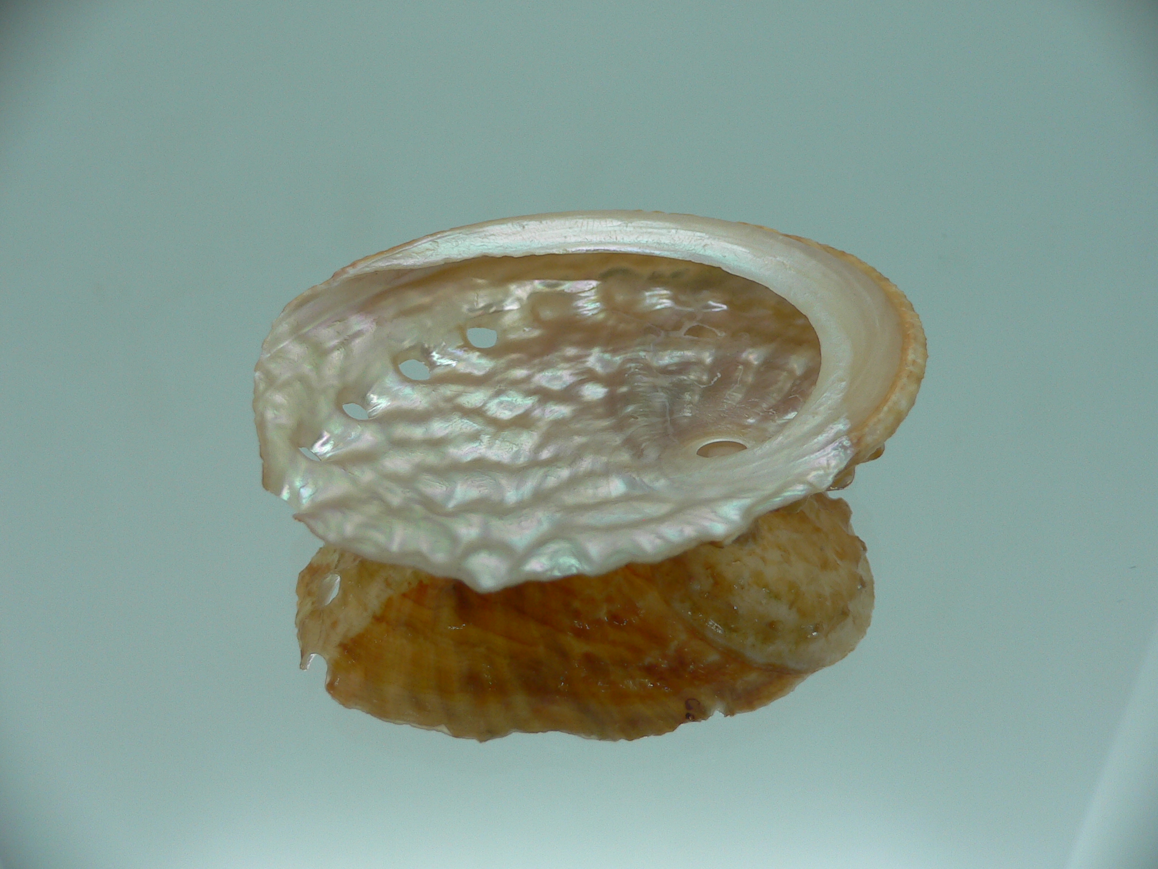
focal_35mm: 35
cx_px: 579
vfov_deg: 40.7
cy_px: 434
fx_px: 1171
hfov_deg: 52.6
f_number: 2.8
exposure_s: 1/60
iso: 80
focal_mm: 4.6
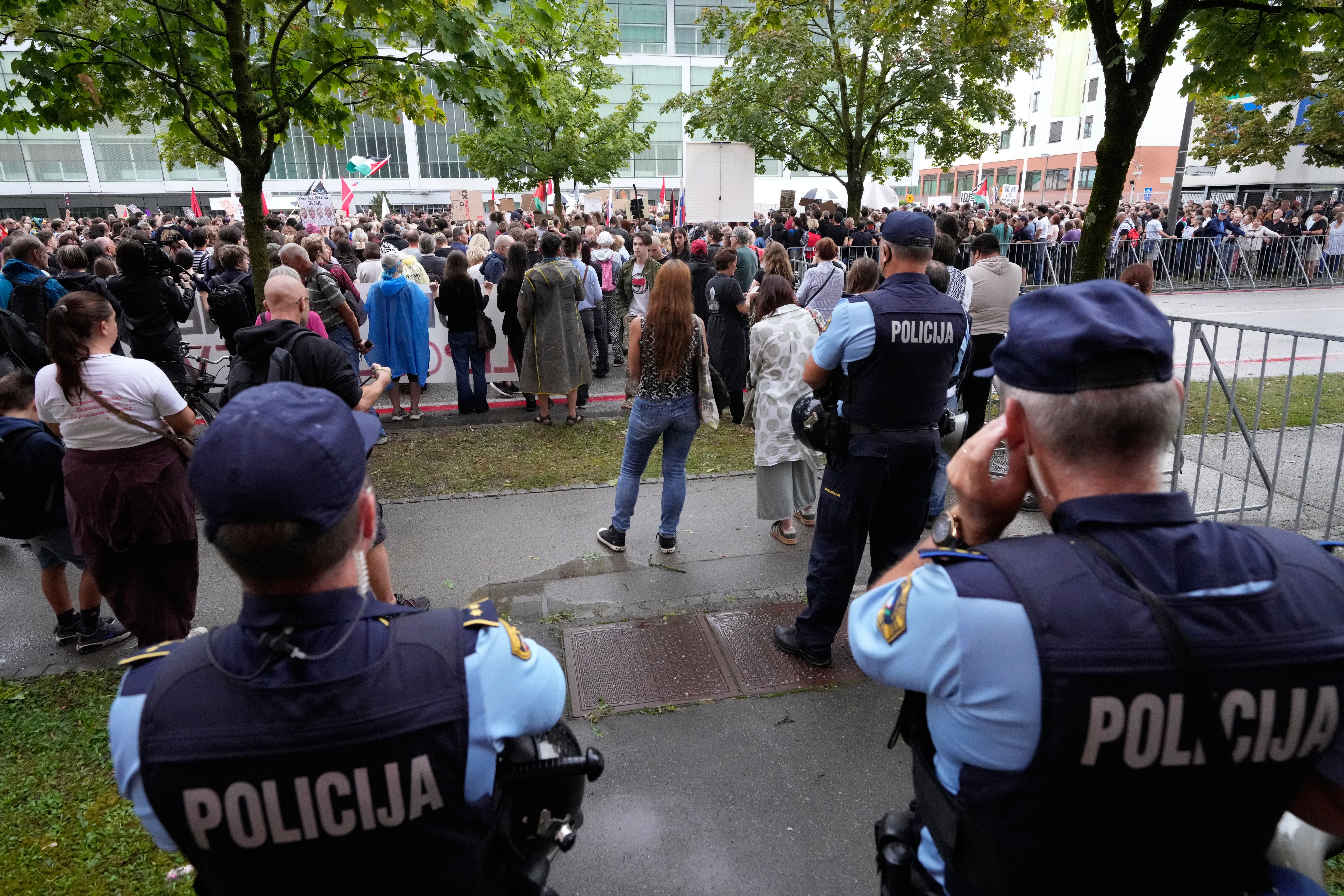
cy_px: 448
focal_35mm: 20
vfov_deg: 61.9
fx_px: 747
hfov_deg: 84.0
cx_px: 672
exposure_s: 1/800
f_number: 5
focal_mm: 20
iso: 8000
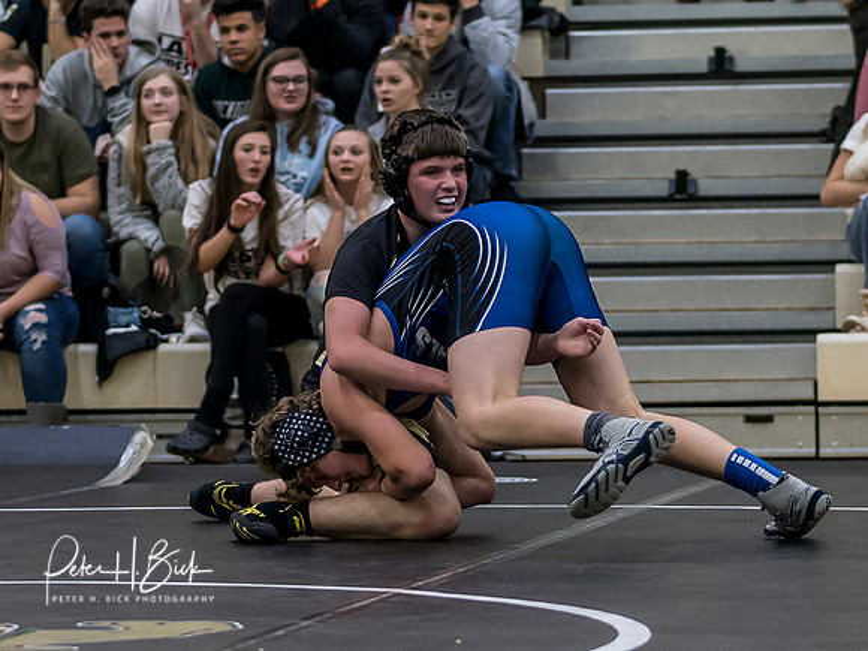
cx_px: 415
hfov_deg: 10.2
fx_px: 4879
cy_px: 347
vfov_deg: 7.6
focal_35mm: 195
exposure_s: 1/1000
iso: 1250
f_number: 1.4
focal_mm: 45
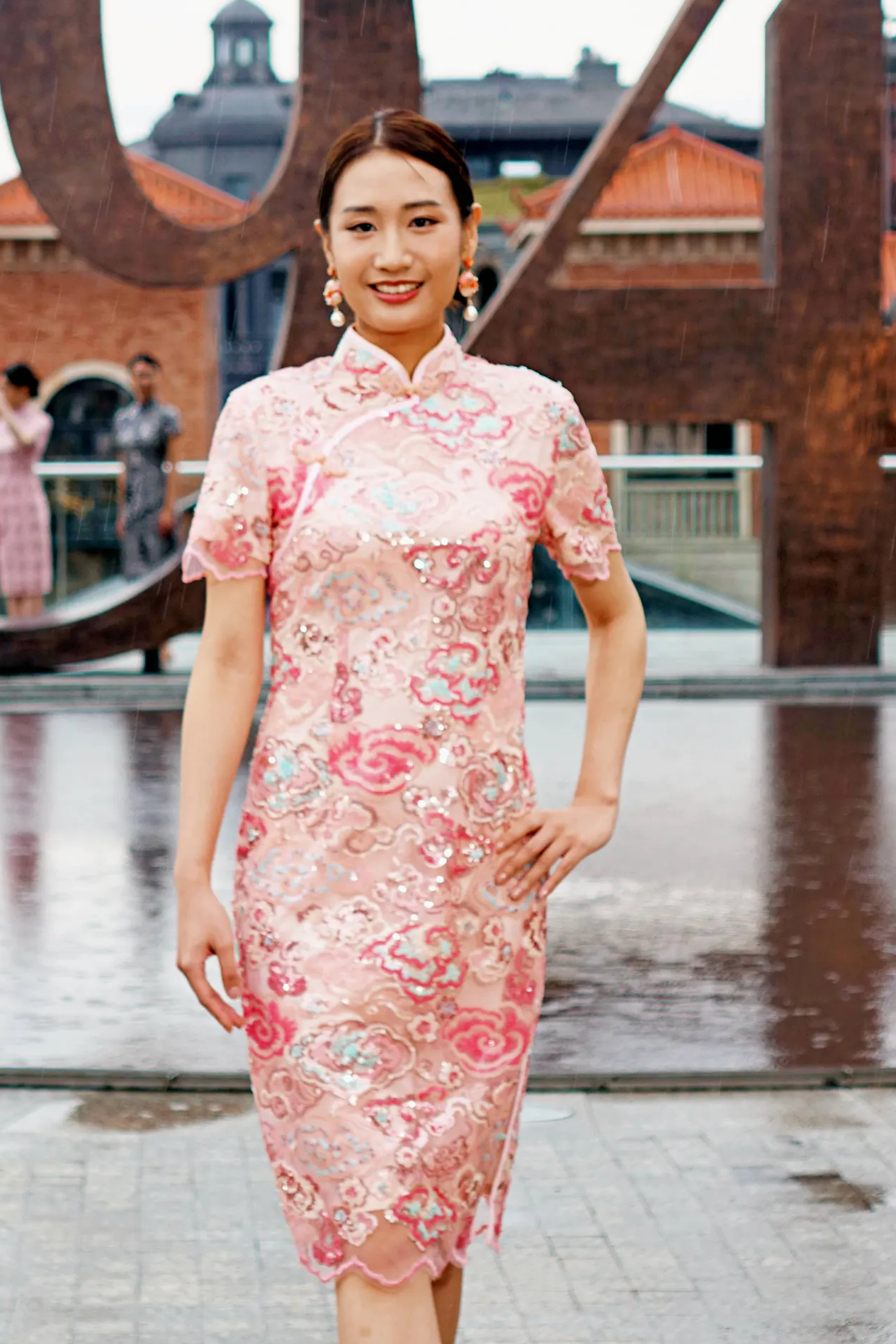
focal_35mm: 124
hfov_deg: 11.1
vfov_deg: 16.5
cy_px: 613
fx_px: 4628
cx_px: 333
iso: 100
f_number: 2.8
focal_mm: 36
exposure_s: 1/125
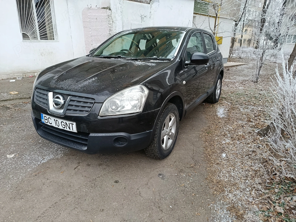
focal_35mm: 24
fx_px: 205
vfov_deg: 56.8
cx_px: 148
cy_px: 111
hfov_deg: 71.6
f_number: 1.7
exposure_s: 1/100
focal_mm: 5.24
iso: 159
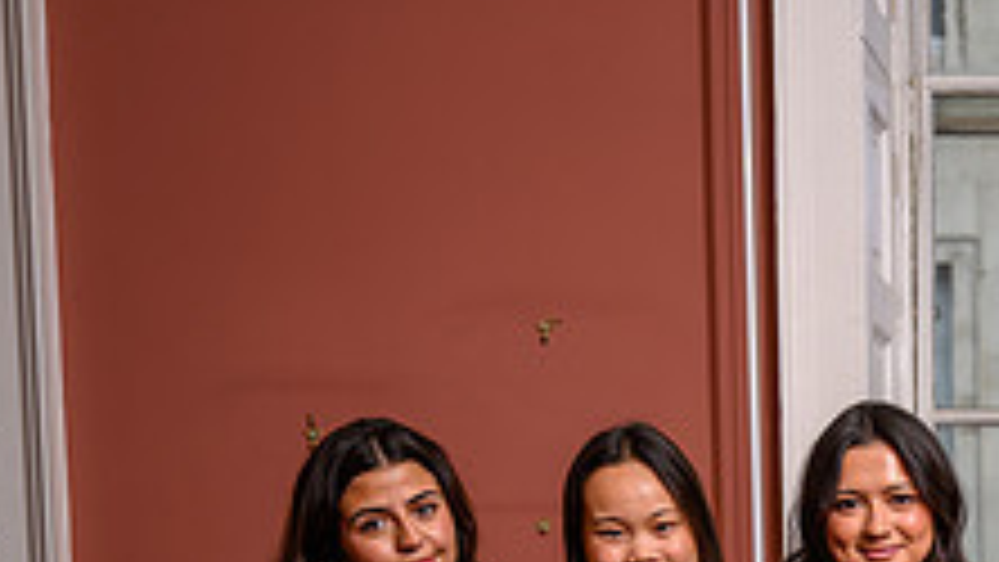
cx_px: 1338
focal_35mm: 110
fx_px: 2915
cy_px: 917
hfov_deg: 18.0
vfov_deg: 10.5
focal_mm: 36
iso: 50
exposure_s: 1/200
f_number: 4
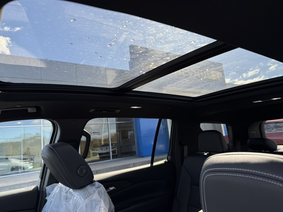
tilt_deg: +12.3
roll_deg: +6.0
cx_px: 140
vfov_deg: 54.9
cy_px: 105
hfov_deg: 69.4
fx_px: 204
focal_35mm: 25
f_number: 1.78
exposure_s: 1/401
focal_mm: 6.76
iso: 80
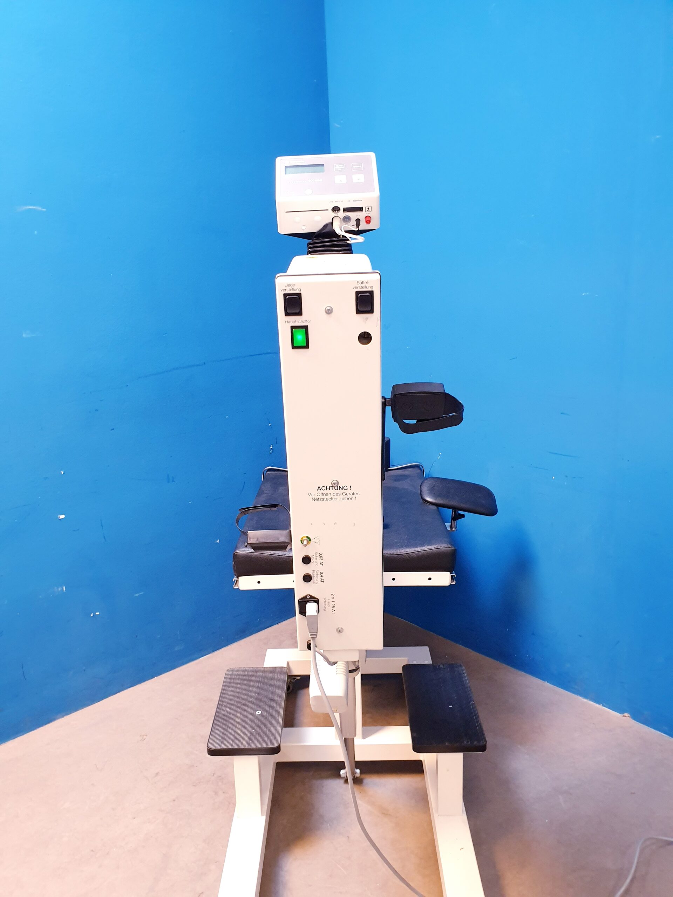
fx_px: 674
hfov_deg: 53.1
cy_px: 448
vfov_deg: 67.3
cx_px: 336
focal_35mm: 26
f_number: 2.4
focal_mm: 4.3
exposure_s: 1/33
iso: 320
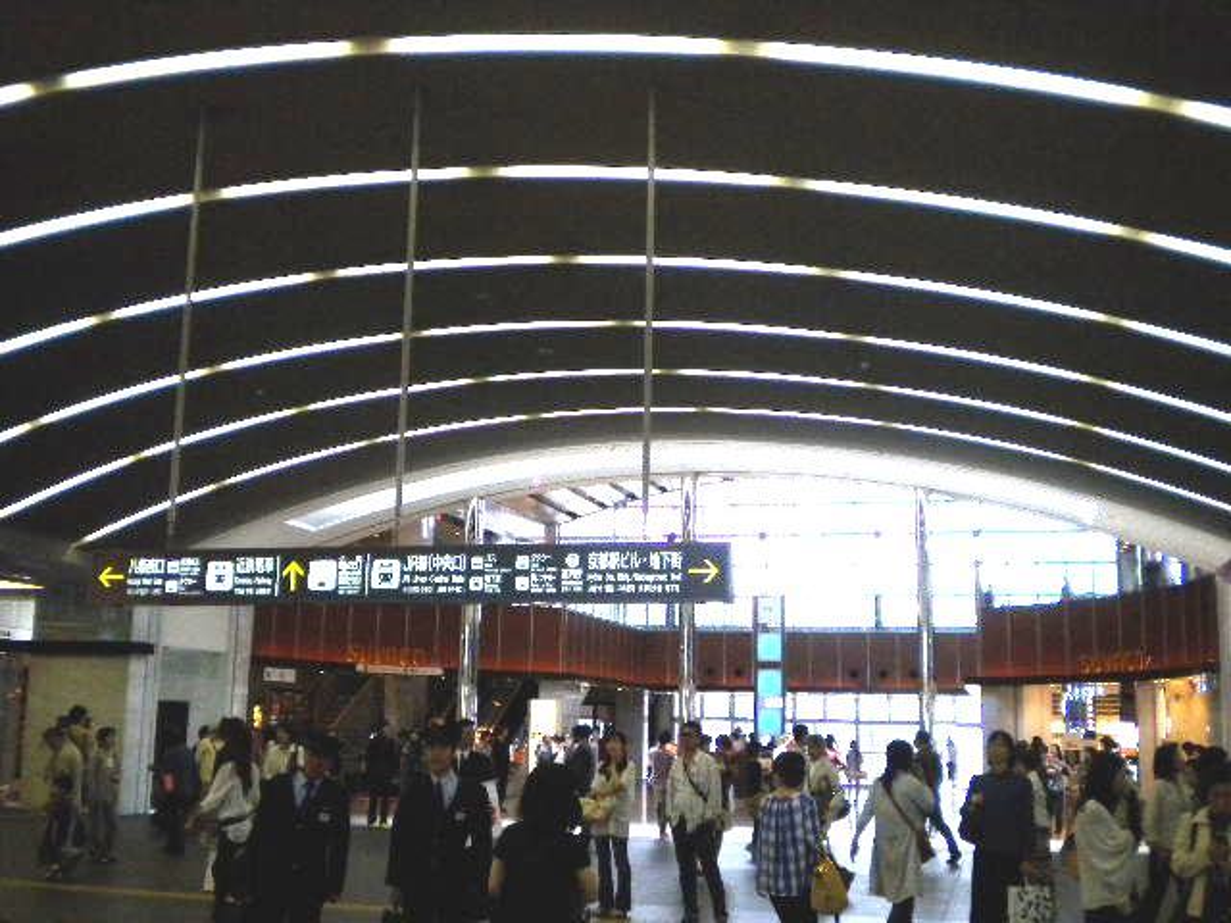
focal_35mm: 41
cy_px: 462
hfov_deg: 45.8
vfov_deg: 35.1
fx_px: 1458
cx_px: 616
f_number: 3.5
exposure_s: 1/265
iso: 400
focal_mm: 7.4
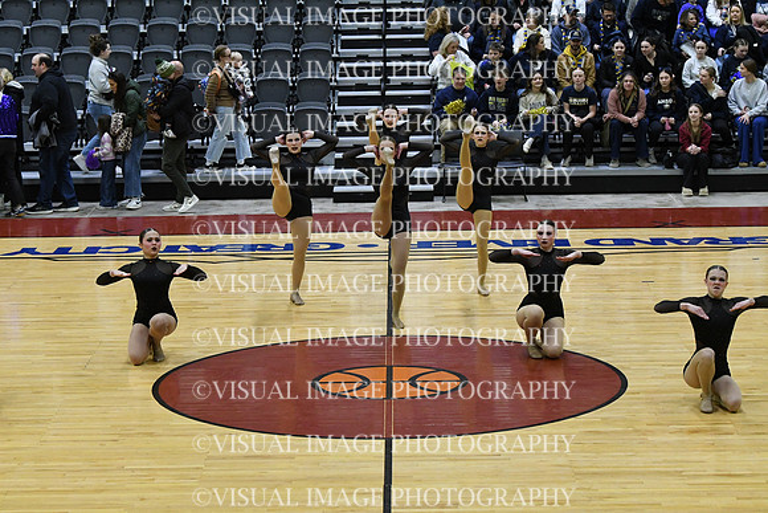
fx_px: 2240
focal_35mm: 105
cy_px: 256
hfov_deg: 19.5
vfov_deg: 13.0
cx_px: 384
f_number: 4
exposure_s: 1/500
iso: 5000
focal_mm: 70
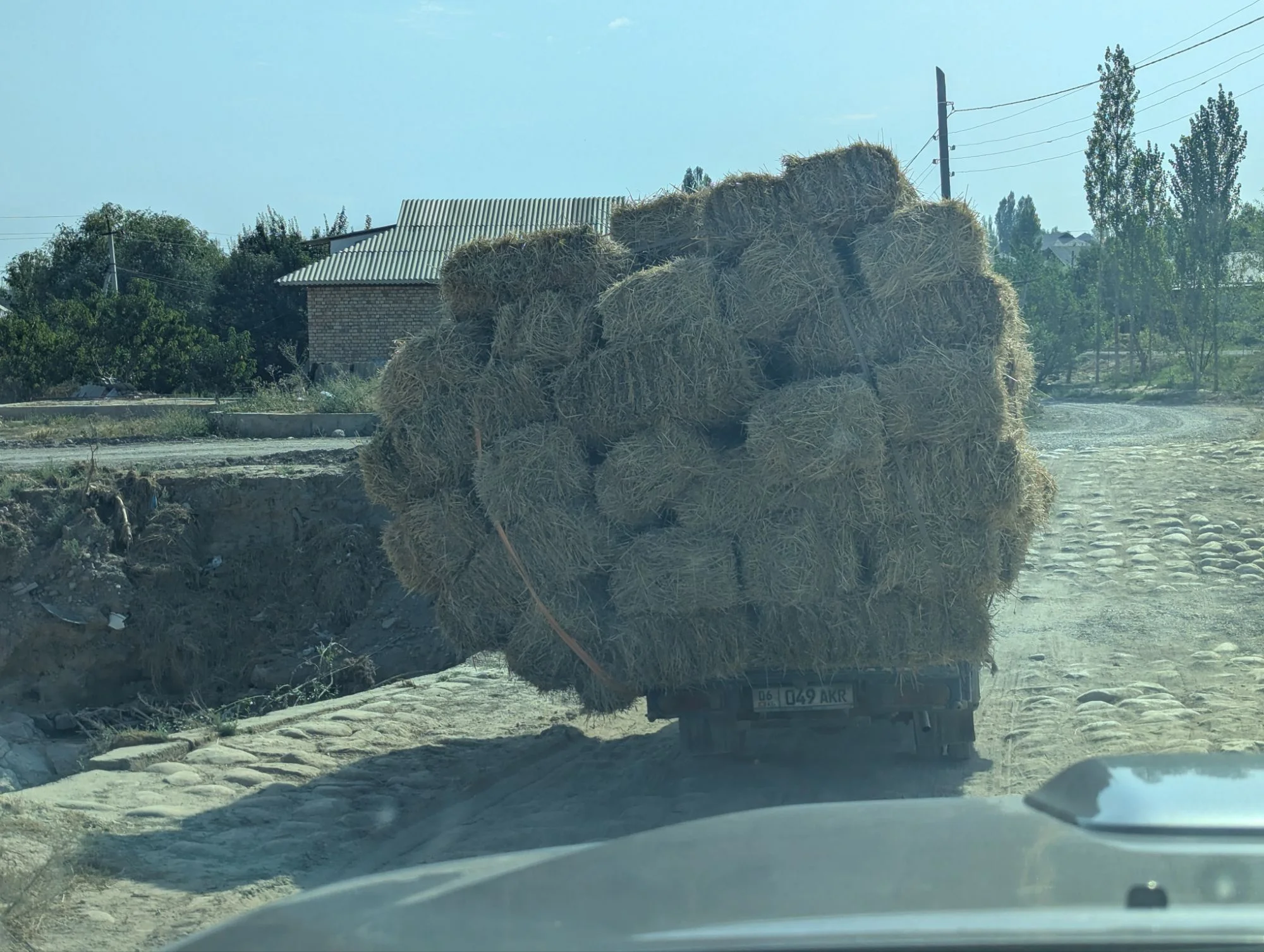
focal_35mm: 48
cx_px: 632
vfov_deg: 30.3
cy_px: 476
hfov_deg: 39.6
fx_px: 1755
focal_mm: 6.81
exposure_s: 1/3333
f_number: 1.85
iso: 50
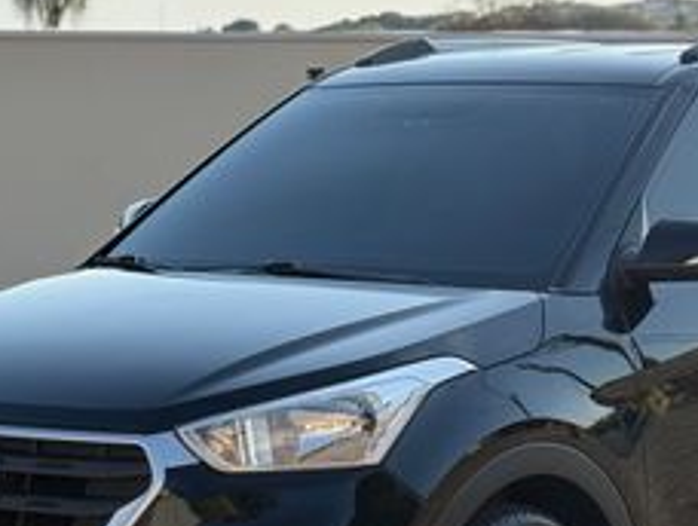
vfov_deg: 14.9
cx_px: 462
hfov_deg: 19.7
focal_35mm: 99
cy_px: 379
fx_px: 2000
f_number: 1.78
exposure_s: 1/1543
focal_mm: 6.76
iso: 100
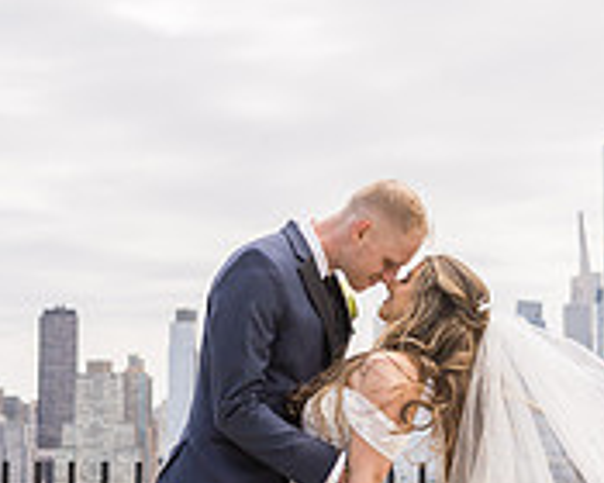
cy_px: 350
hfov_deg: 17.2
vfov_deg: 13.7
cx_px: 331
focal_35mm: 112
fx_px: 2002
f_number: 2.8
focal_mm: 35
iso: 100
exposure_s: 1/1250
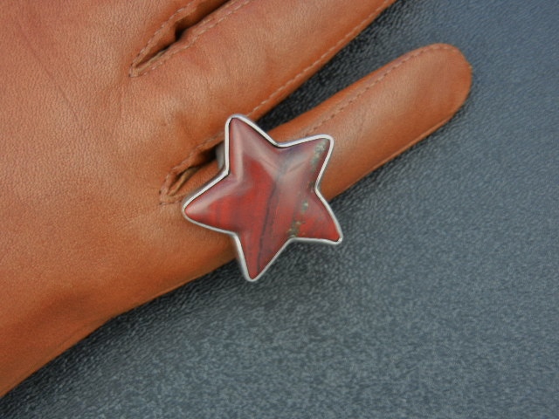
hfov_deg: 25.3
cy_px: 210
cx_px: 280
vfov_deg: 19.1
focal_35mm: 77
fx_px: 1243
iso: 200
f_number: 4.3
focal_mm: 13.9
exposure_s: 1/1.8
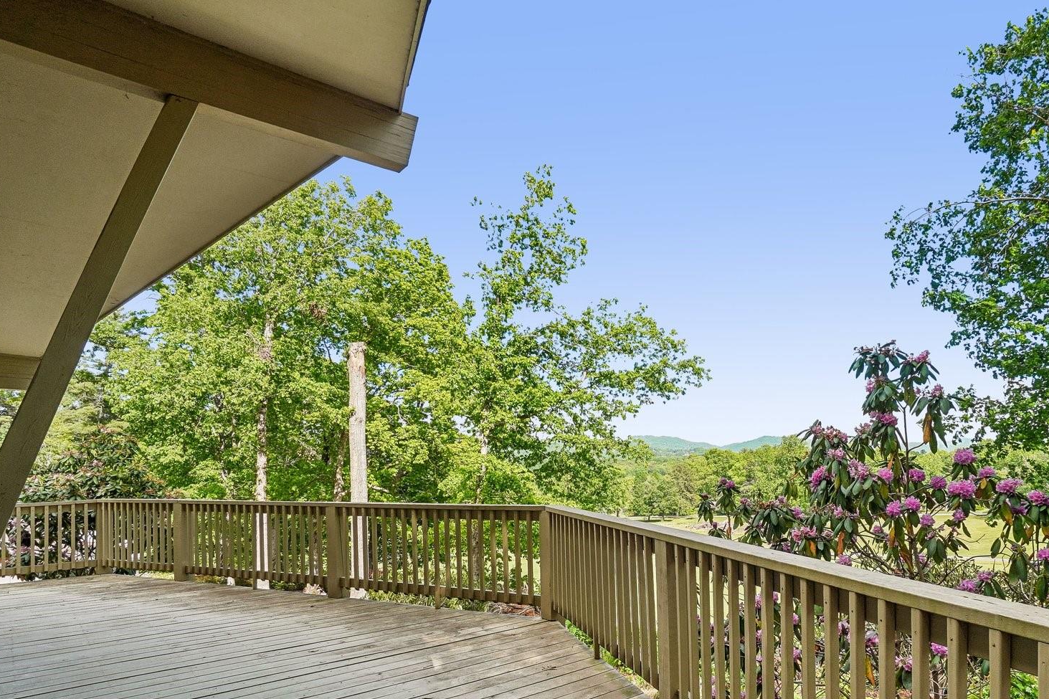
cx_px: 656
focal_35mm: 21
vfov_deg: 57.9
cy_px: 477
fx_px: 612
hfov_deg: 79.7
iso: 100
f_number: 8
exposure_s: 1/160
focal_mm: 10
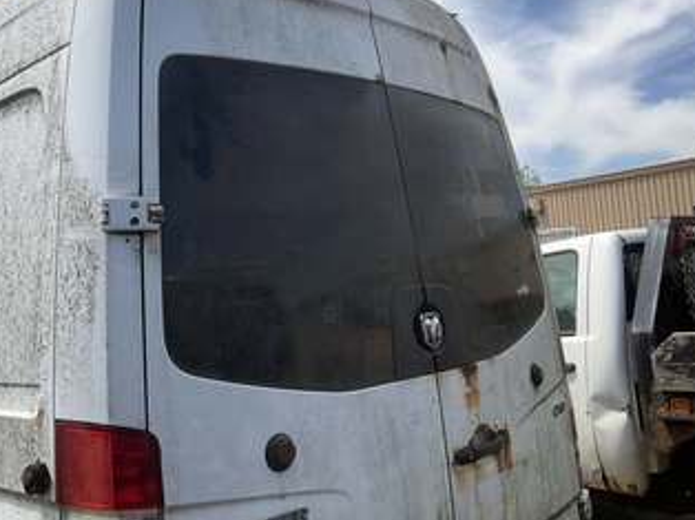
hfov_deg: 50.1
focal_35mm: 37
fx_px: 742
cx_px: 321
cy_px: 197
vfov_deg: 38.4
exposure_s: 1/1377
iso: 25
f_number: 1.8
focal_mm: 3
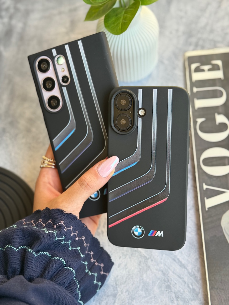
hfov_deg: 30.3
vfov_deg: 39.7
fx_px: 423
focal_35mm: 48
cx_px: 114
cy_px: 152
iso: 100
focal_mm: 6.76
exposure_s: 1/143
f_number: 1.78
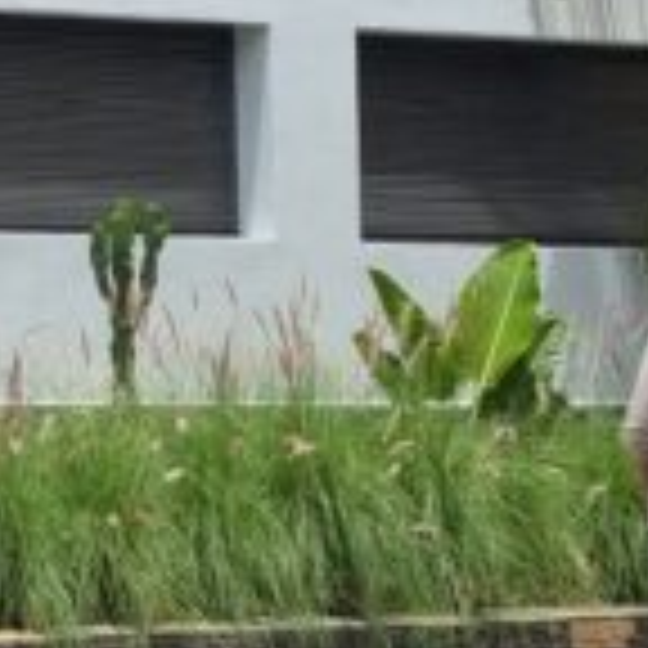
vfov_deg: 13.4
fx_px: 2711
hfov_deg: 11.1
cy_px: -68
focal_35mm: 128
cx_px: -981
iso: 50
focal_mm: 5.4
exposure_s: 1/3536
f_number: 1.8
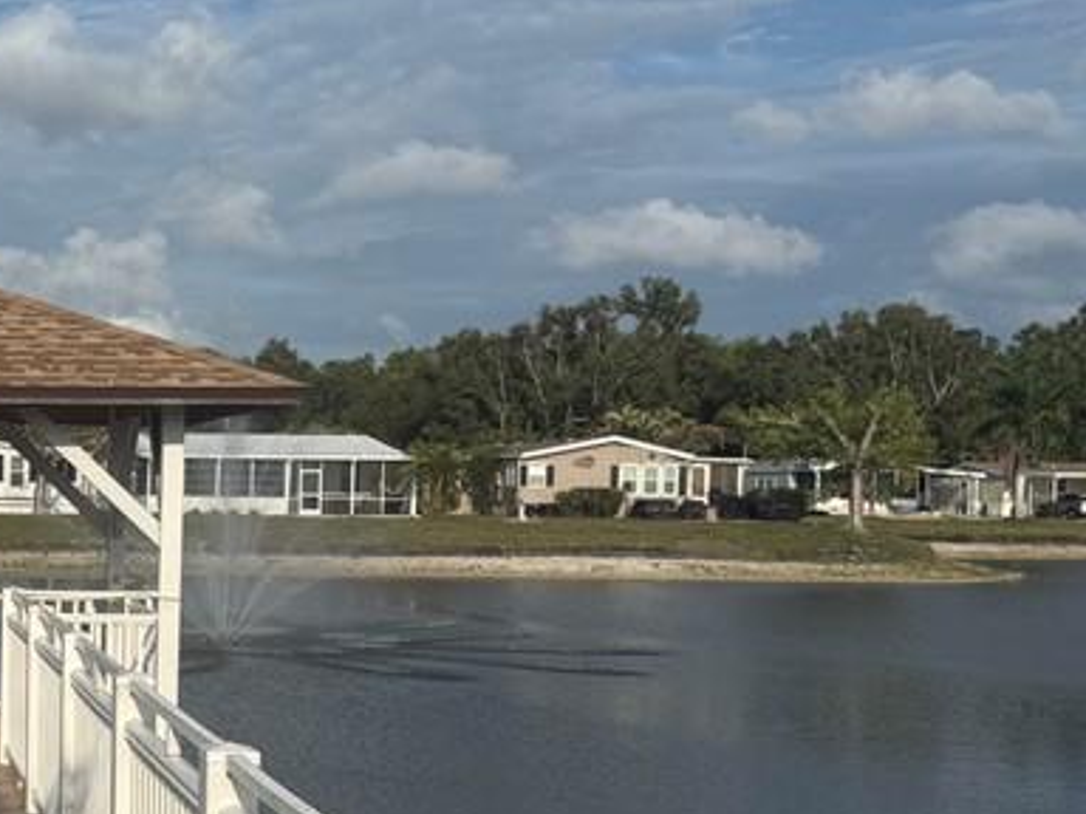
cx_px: -133
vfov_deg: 22.8
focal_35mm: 64
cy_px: 560
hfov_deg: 27.5
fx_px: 2008
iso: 80
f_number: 1.78
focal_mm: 6.76
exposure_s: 1/8130
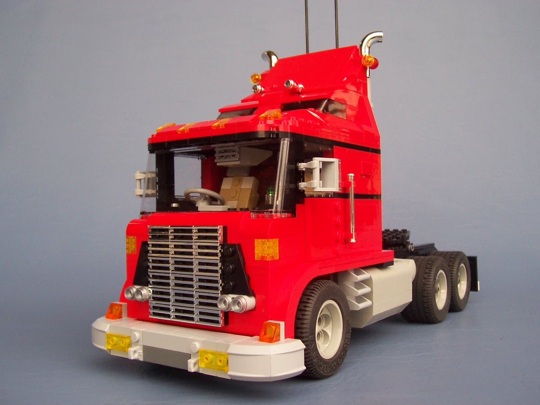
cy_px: 202
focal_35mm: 37
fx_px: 577
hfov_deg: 50.1
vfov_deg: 38.7
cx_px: 270
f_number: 2.8
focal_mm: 5.6
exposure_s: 1/180
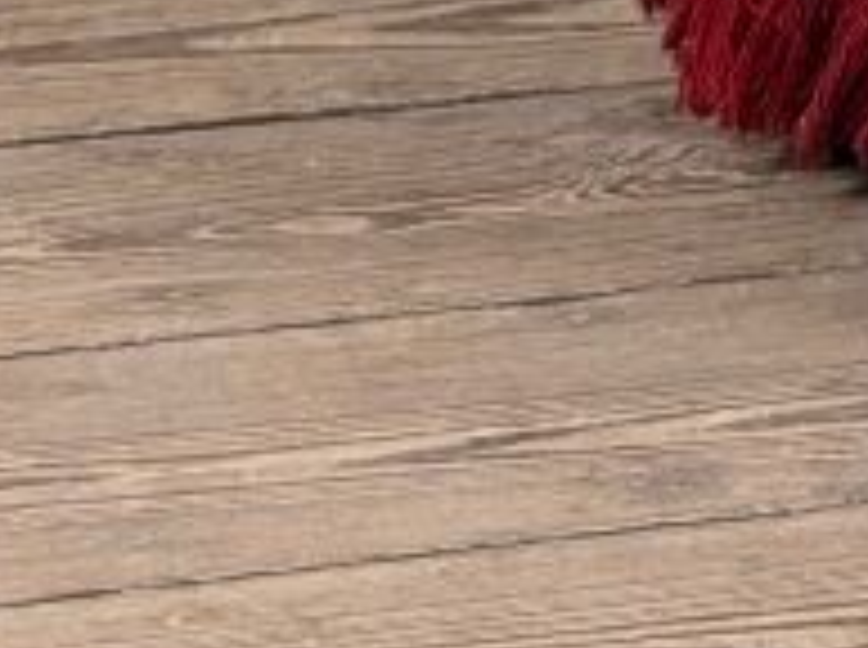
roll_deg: -2.4
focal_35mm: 299
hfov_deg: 6.3
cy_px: -1359
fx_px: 7483
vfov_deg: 4.7
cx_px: 2208
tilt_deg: -7.1
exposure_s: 1/50
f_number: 1.78
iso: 160
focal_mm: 6.76
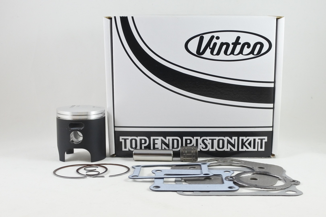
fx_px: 362
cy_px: 108
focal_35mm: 40
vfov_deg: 33.4
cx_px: 163
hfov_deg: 48.5
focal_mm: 15
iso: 450
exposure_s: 1/125
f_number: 4.2
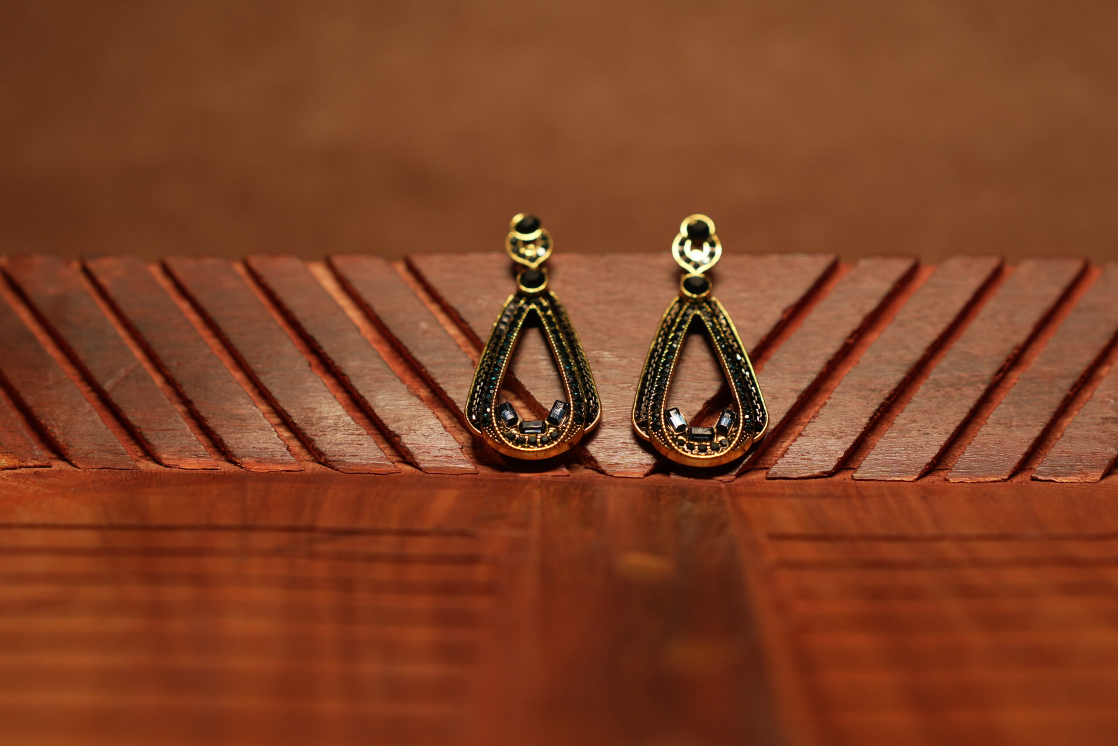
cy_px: 373
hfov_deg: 38.2
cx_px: 559
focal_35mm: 52
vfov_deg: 26.0
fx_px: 1615
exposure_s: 1/125
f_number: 2.5
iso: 160
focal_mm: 35
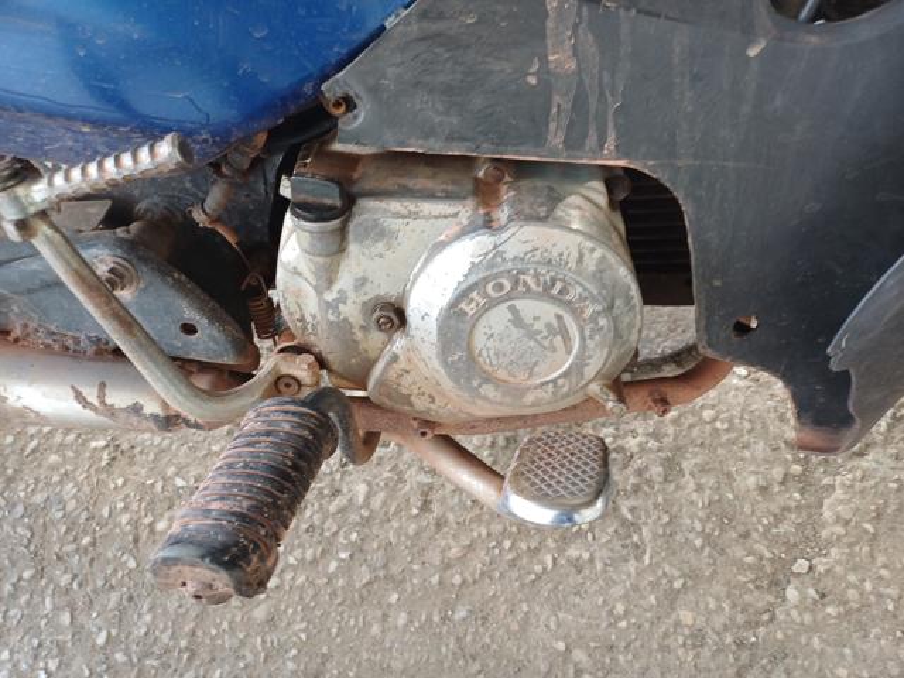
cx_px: 452
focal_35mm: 25
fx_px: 653
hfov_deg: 69.4
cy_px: 339
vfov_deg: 54.9
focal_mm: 4.65
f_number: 1.8
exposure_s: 1/50
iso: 125
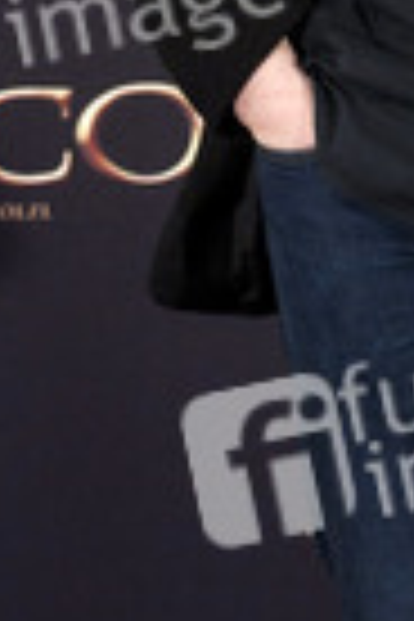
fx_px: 4761
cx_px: 547
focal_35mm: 276
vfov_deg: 7.4
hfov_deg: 5.0
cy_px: -234
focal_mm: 95
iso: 1600
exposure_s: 1/200
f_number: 3.5
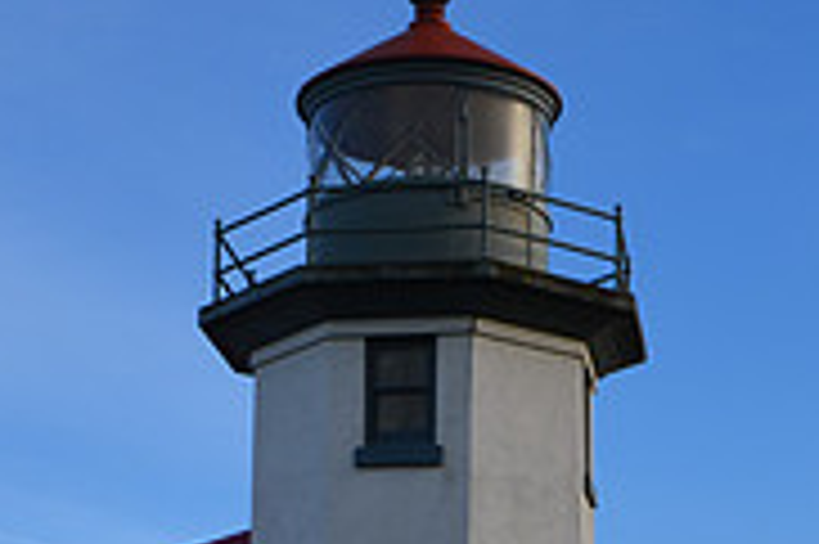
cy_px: 589
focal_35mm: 105
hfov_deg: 19.5
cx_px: 418
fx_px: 2387
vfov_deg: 12.8
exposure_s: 1/125
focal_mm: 22
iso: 125
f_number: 11
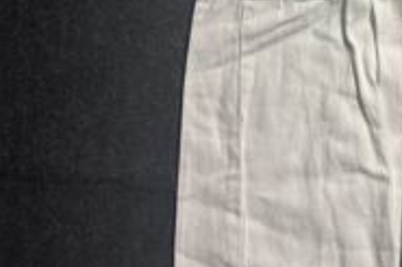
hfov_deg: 24.7
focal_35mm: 78
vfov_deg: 17.1
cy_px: 5
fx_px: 870
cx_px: 411
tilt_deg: -61.2
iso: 125
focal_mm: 5.7
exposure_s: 1/100
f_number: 1.5
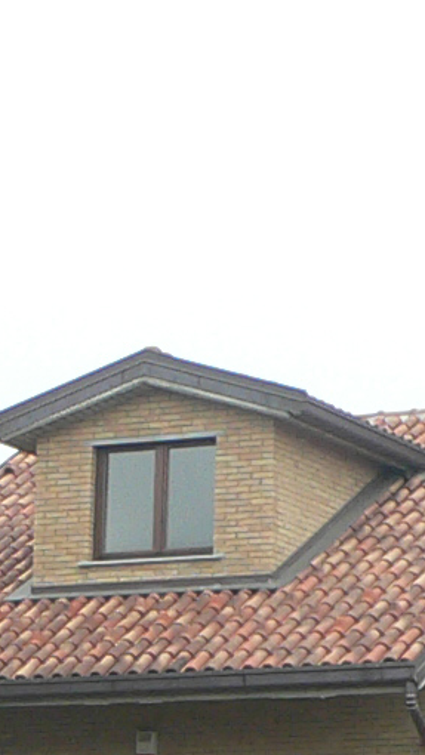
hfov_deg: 5.7
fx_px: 4226
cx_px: 28
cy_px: 762
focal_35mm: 211
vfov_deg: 10.1
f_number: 4
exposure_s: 1/80
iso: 80
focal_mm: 6.5
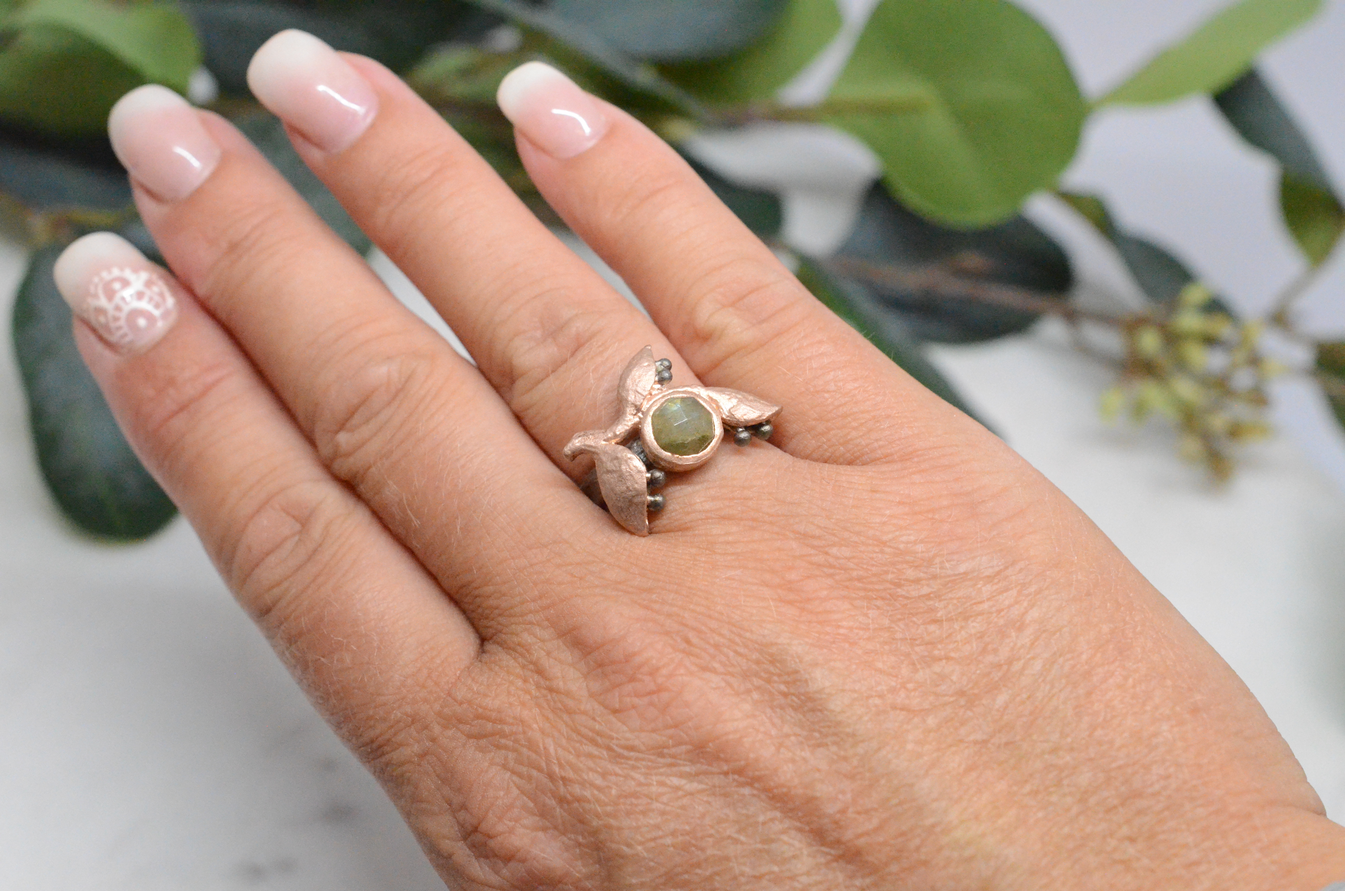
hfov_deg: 33.5
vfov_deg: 22.5
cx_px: 672
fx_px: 2237
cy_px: 446
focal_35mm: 60
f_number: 8
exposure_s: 1/800
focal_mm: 40
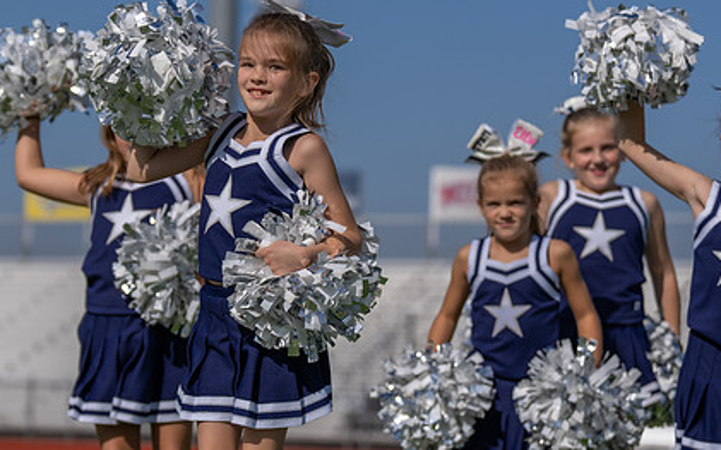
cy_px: 261
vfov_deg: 8.8
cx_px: 175
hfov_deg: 14.0
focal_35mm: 149
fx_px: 2927
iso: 100
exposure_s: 1/4000
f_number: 2.8
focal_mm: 84
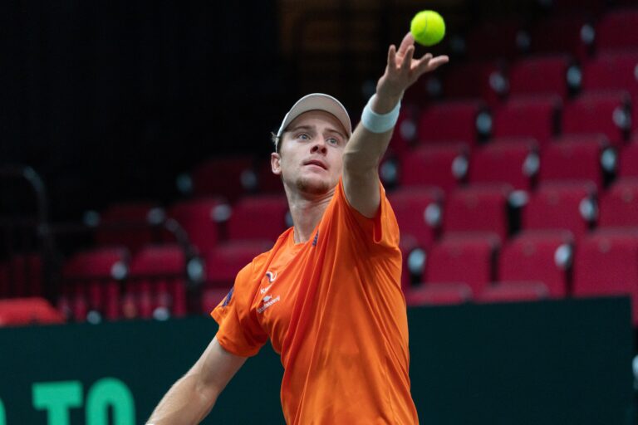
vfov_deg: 3.8
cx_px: 319
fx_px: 6415
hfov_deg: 5.7
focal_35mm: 362
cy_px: 212
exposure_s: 1/640
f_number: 6.3
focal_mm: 362
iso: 4000
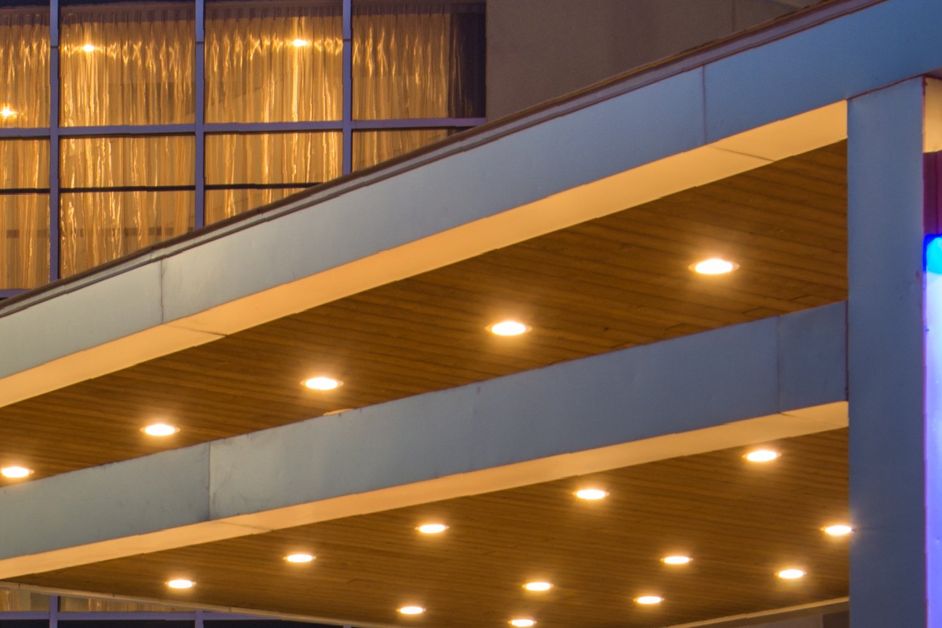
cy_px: -19
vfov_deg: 11.1
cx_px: 262
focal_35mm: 122
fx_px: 3193
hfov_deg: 16.7
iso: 100
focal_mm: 24
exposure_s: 1.3
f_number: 6.3
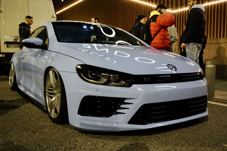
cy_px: 76
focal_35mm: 34
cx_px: 114
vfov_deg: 38.4
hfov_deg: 55.1
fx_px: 218
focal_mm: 23
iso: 6400
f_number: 4.5
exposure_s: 1/60
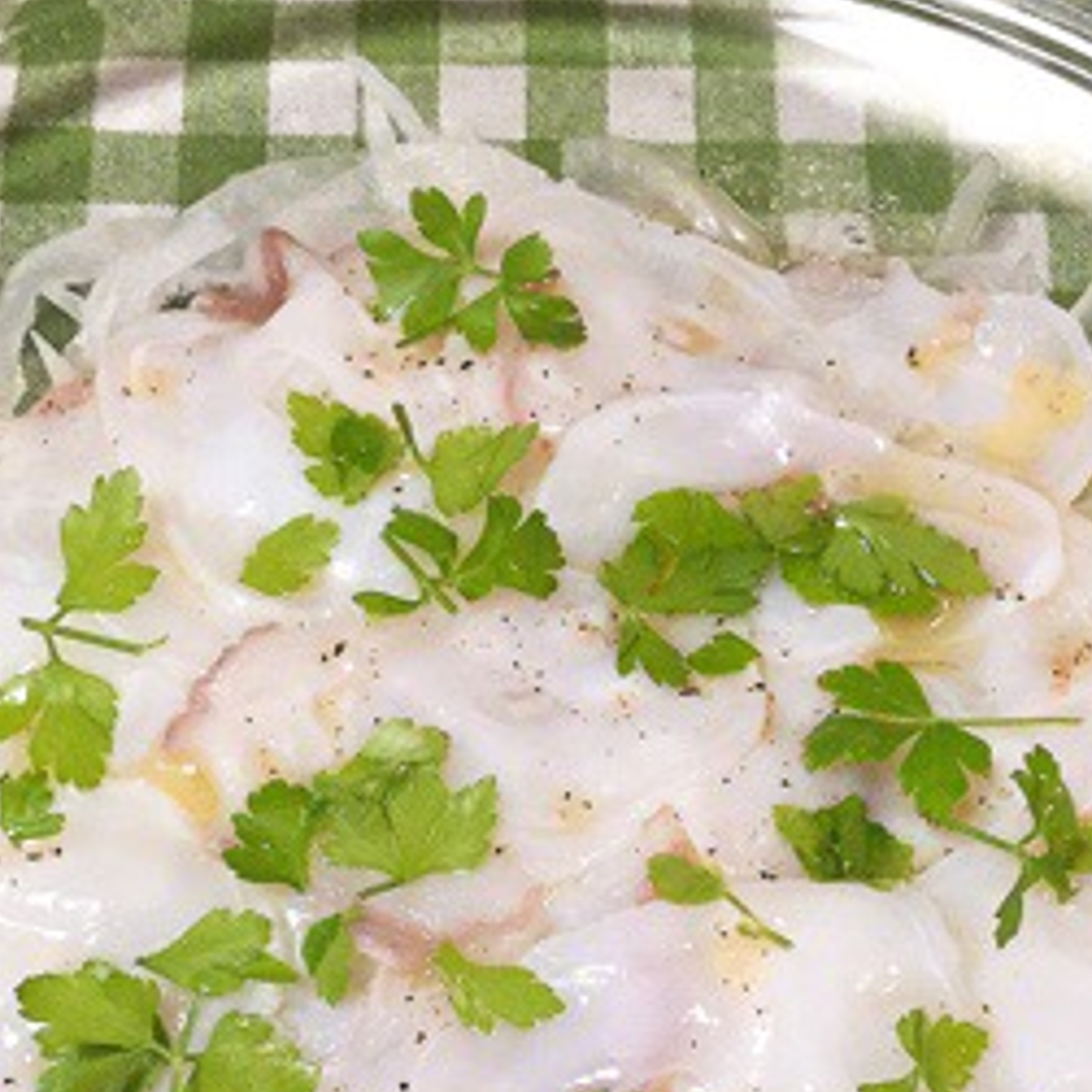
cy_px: 866
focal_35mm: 70
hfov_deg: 24.7
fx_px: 2498
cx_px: 557
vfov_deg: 24.3
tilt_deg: -64.1
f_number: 2.4
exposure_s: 1/30
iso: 100
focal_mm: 3.3
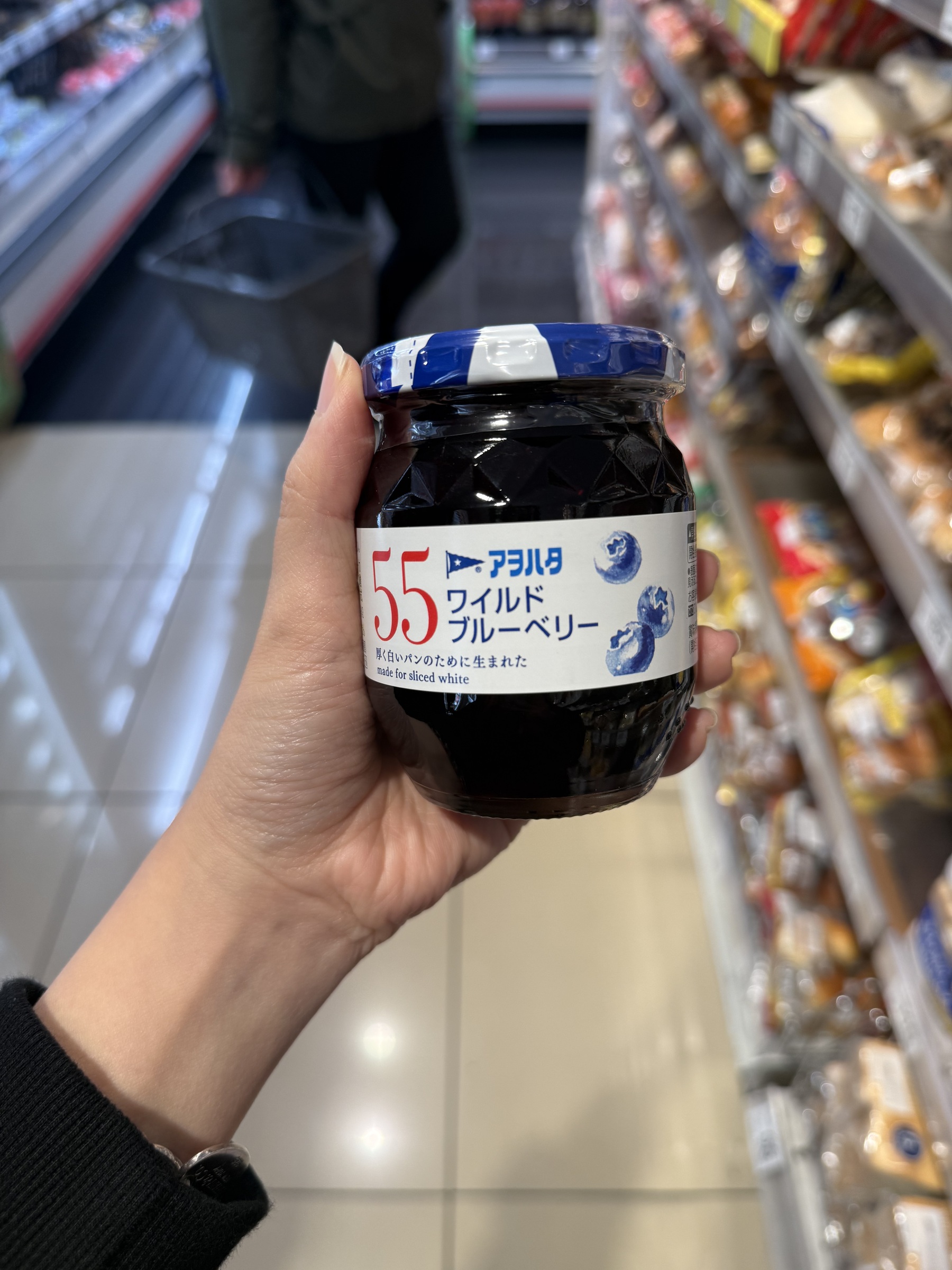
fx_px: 880
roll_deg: +0.4
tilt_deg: -42.5
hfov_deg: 56.8
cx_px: 476
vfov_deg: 71.6
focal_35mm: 24
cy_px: 635
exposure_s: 1/100
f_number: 1.78
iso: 80
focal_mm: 6.76
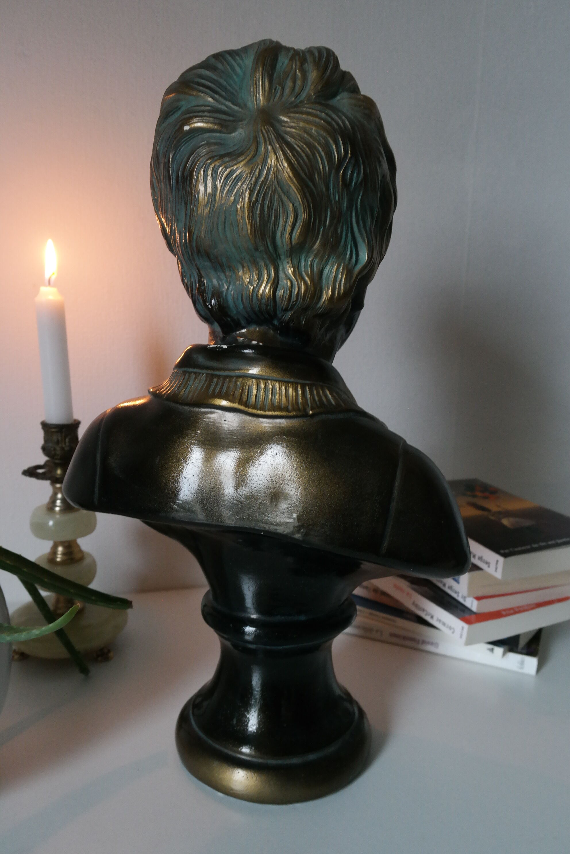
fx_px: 712
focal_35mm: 30
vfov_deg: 61.9
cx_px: 285
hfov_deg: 43.6
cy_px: 427
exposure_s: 1/30
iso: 1600
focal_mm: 20
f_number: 5.6
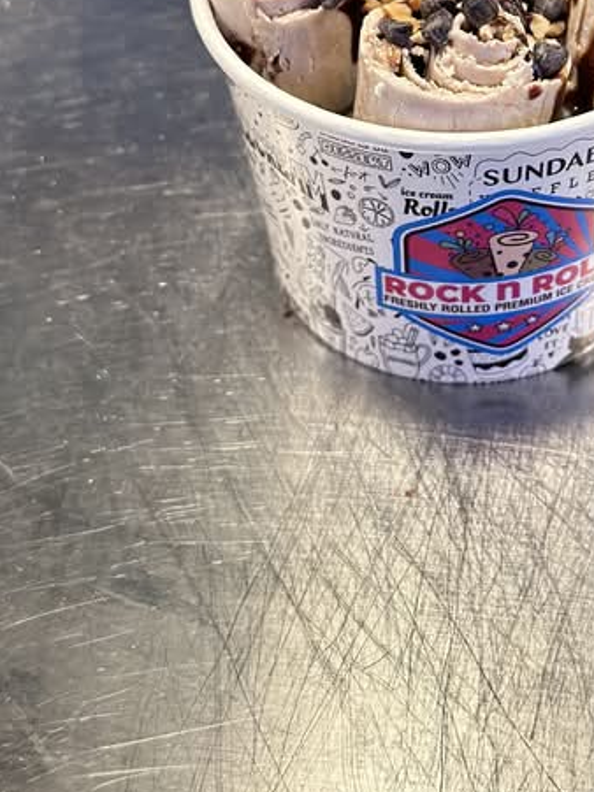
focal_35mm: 78
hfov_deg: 18.7
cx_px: 482
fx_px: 1785
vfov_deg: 24.9
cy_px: 252
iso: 640
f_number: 1.78
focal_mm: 6.86
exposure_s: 1/40
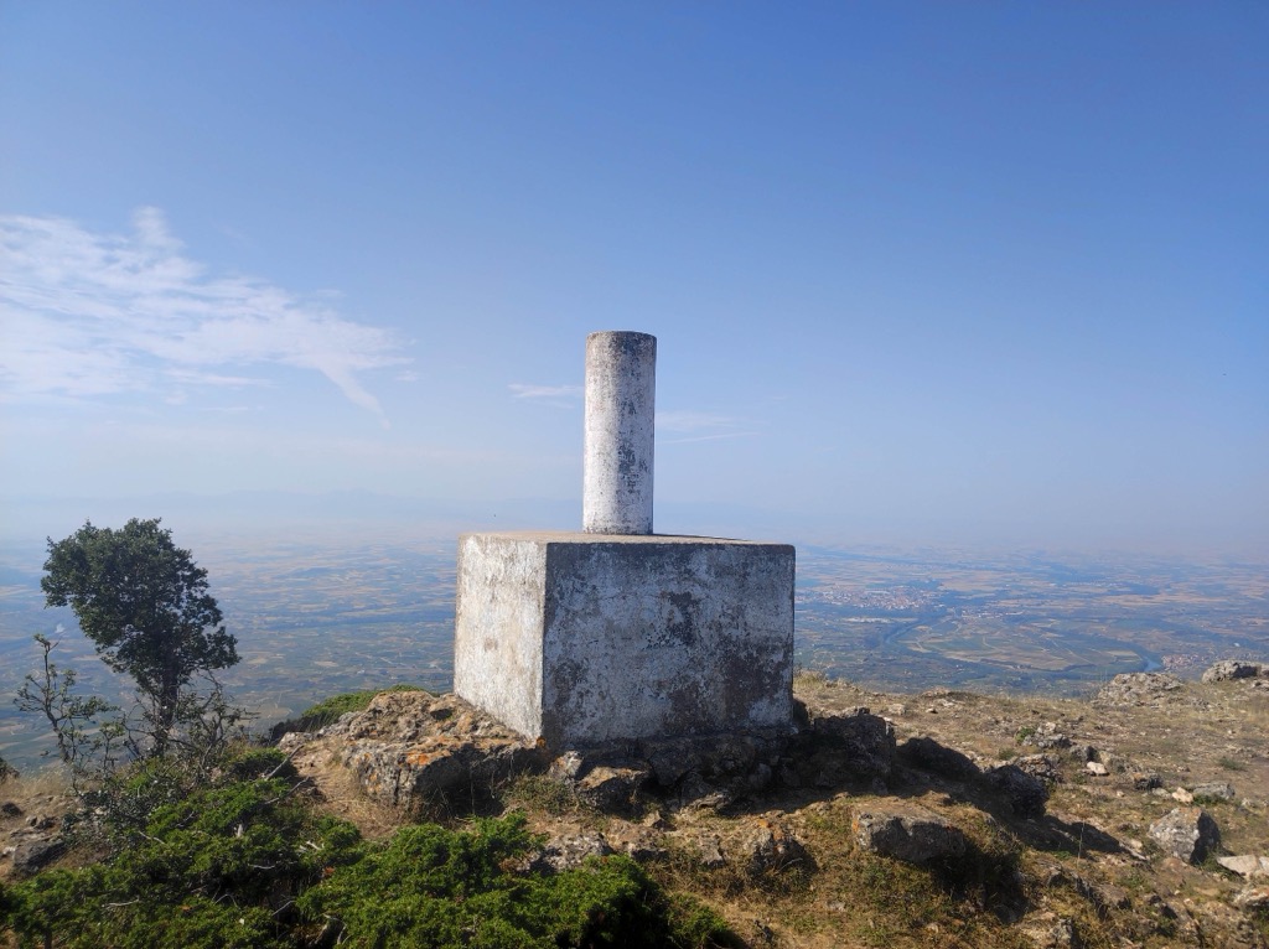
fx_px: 916
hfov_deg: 69.4
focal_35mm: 25
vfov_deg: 54.8
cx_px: 634
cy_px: 474
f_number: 1.79
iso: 50
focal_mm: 4.7
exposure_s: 1/679
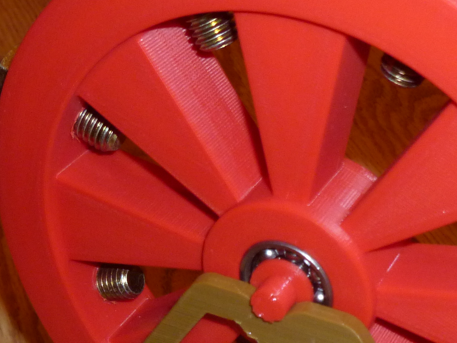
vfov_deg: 18.1
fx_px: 1056
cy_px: 323
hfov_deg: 24.3
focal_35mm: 80
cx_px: 307
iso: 200
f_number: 3.3
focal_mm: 5
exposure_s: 1/30
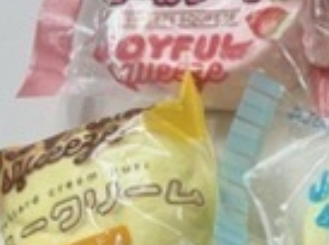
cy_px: 305
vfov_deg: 14.9
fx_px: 901
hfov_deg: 17.2
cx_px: 581
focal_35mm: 95
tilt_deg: -71.9
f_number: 1.5
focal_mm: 5.7
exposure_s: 1/161
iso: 40
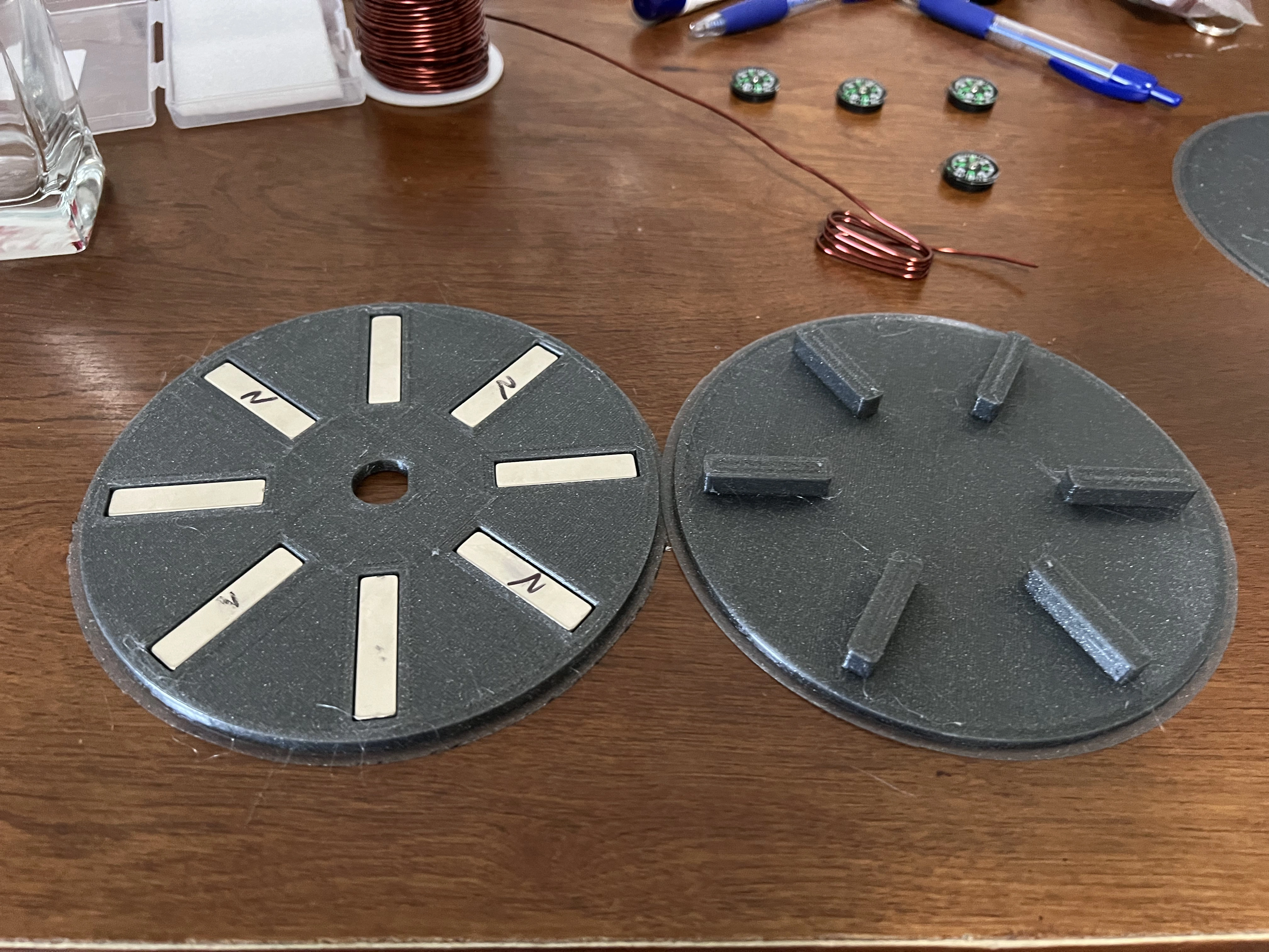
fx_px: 953
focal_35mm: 26
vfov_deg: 53.1
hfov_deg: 67.3
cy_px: 476
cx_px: 634
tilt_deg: -50.0
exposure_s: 1/37
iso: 640
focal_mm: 5.7
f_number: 1.5
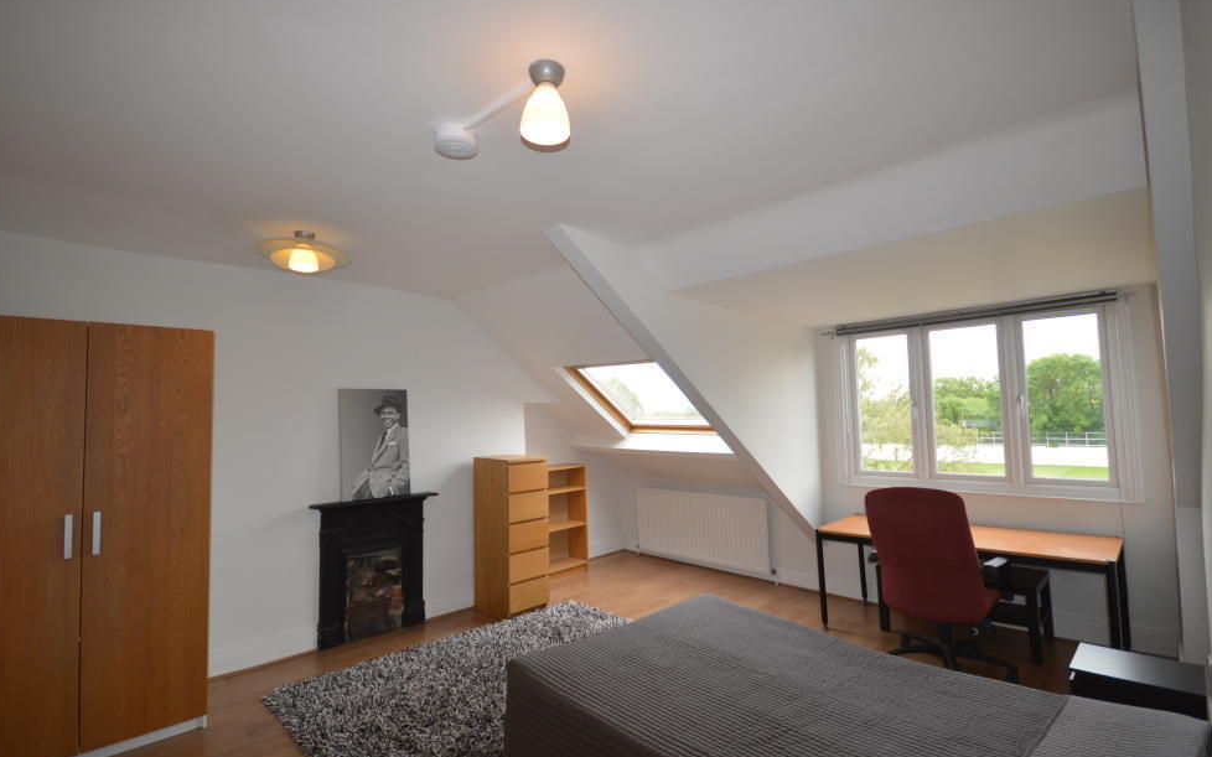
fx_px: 528
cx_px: 580
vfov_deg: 71.2
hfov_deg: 97.8
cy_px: 385
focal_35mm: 16
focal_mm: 10
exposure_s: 1/125
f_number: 4
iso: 280
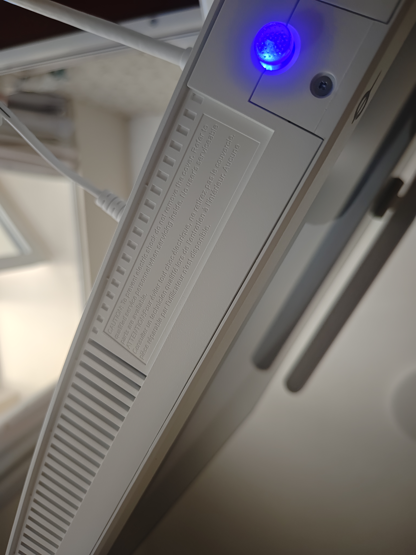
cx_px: 208
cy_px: 278
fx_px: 369
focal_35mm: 23
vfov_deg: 73.9
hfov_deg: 58.9
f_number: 1.88
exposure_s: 1/100
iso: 419
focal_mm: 5.56
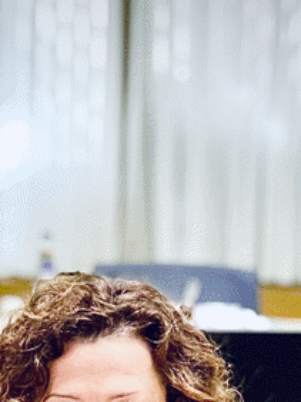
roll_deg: -1.7
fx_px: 3089
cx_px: 70
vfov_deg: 7.3
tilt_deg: -8.7
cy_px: 575
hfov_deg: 5.6
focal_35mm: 266
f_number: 2.8
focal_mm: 9
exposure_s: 1/41
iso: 125
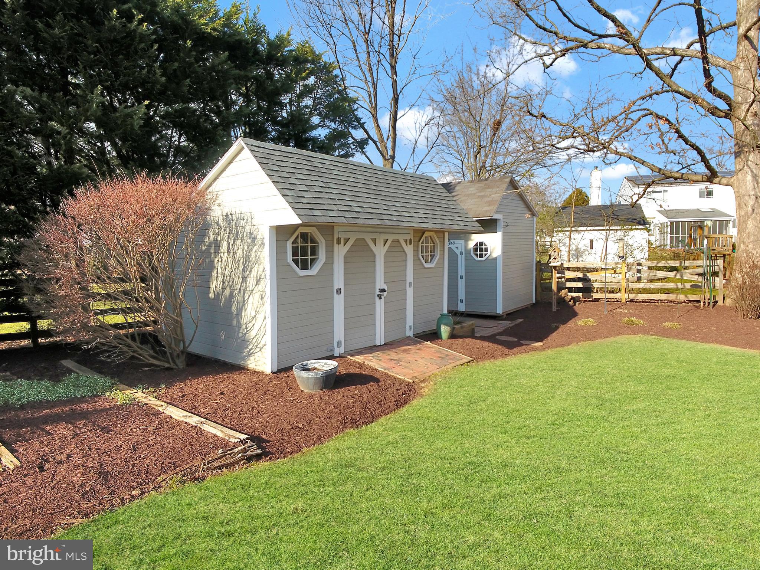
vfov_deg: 66.0
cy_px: 285
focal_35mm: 20
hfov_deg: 81.7
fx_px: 439
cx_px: 380
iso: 100
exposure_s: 1/546
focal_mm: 3.61
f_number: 2.8
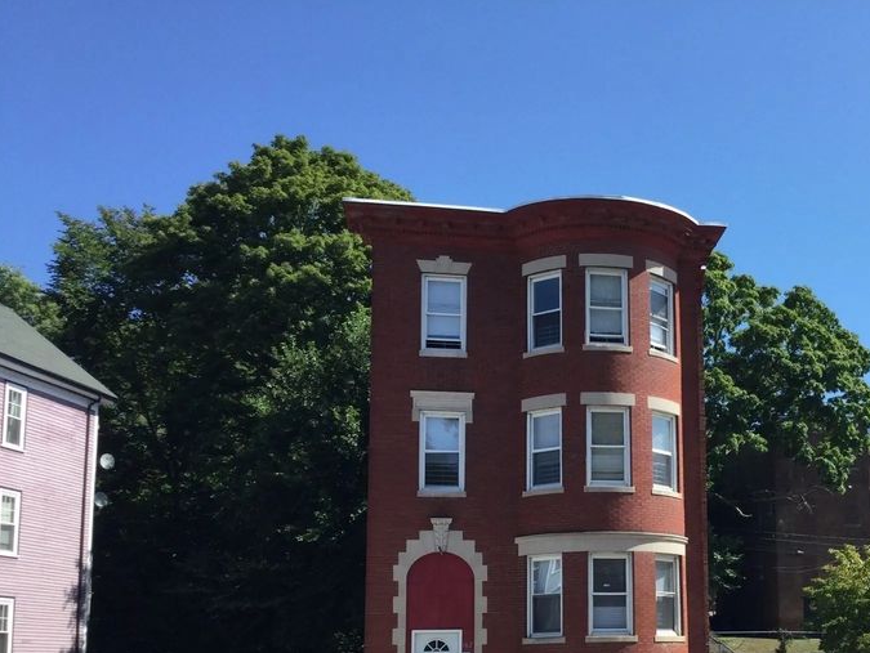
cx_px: 652
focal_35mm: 47
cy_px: 493
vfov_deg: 30.4
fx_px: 1182
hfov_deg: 39.3
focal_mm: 3.3
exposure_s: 1/734
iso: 25
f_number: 2.4
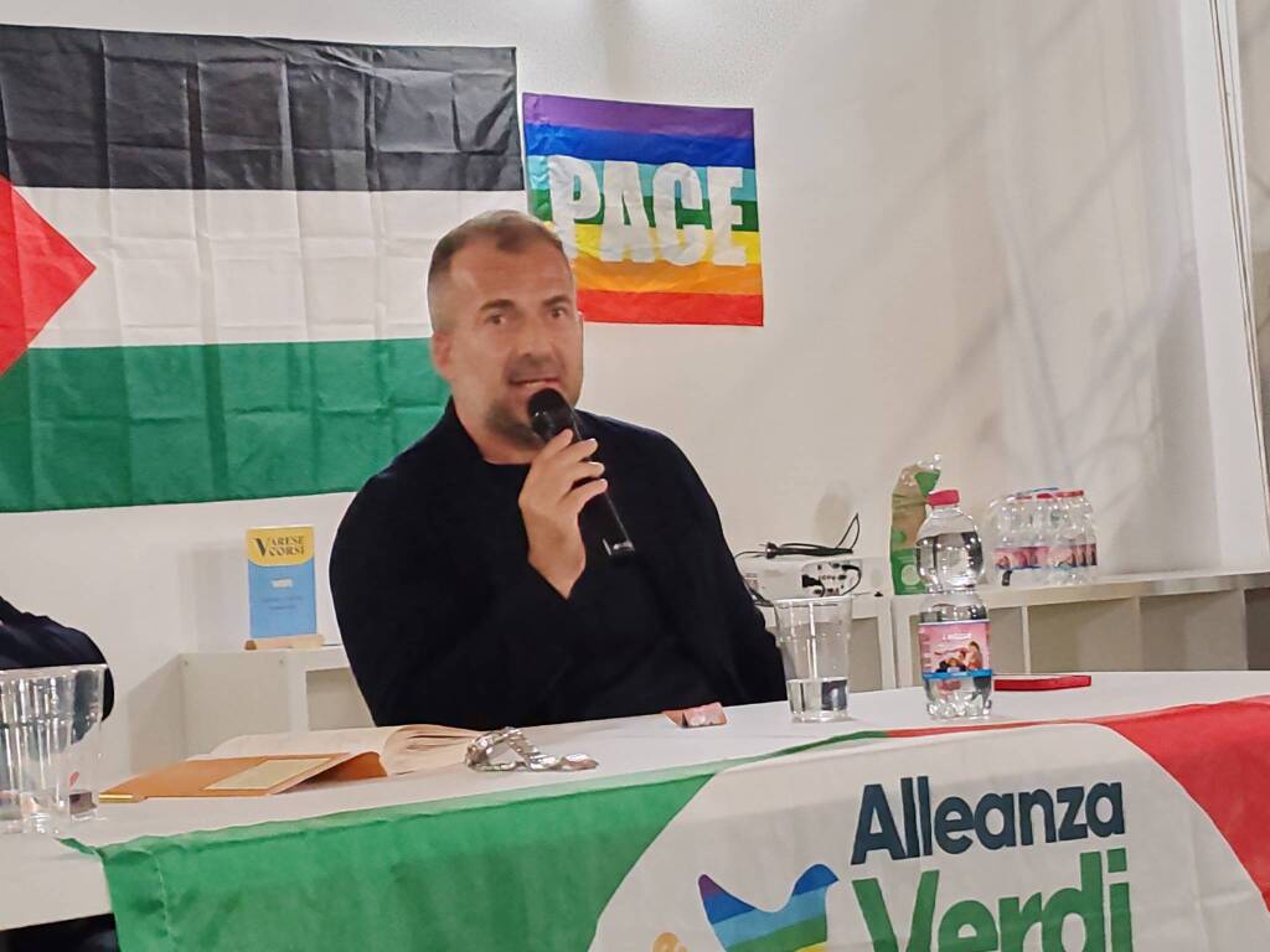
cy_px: 476
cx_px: 635
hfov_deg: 23.6
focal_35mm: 83
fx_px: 3045
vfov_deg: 17.8
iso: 3200
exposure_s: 1/33
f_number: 1.9
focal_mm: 6.12
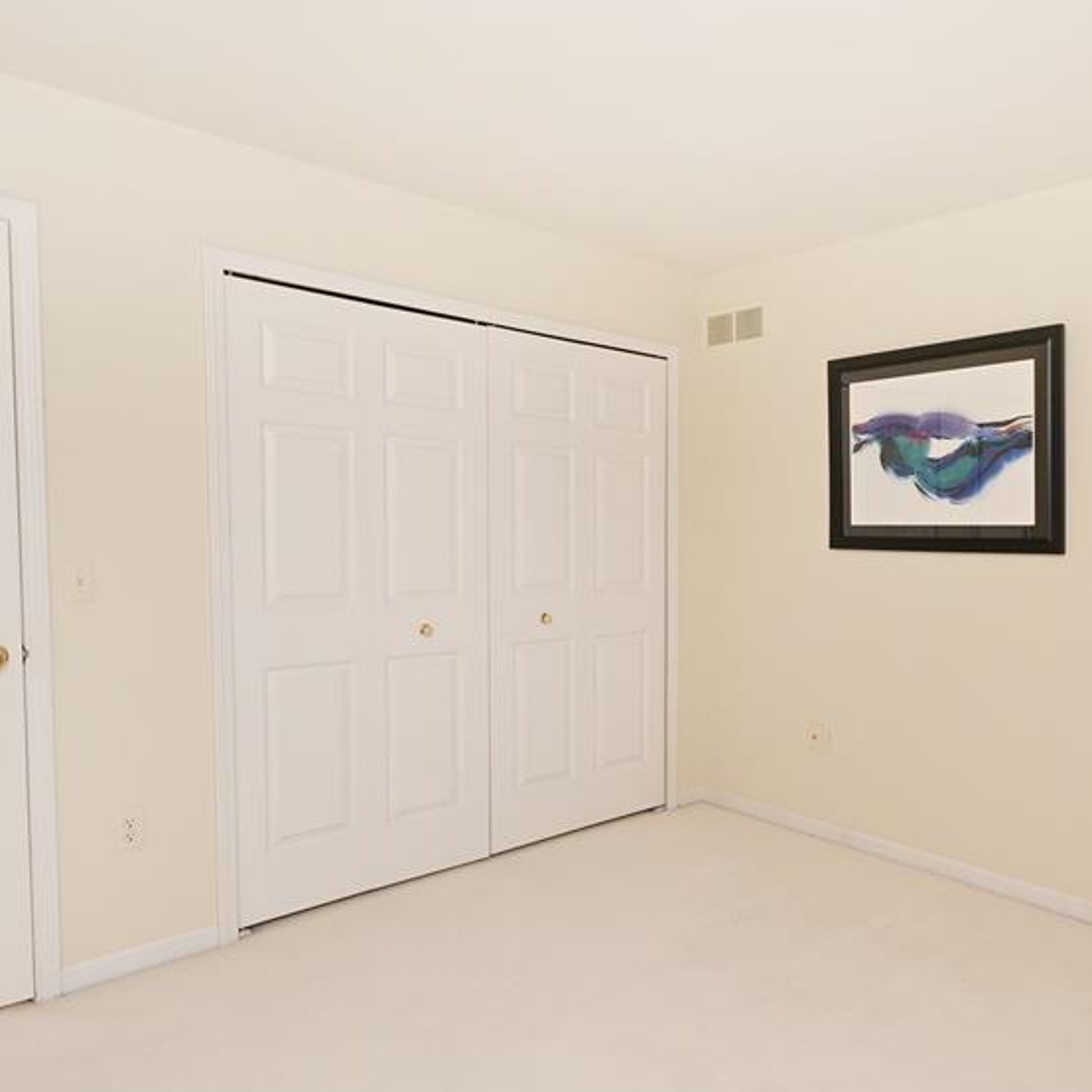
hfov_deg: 68.6
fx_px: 785
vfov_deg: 69.3
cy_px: 623
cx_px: 678
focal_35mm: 22
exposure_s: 1/60
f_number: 11
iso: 800
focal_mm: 14
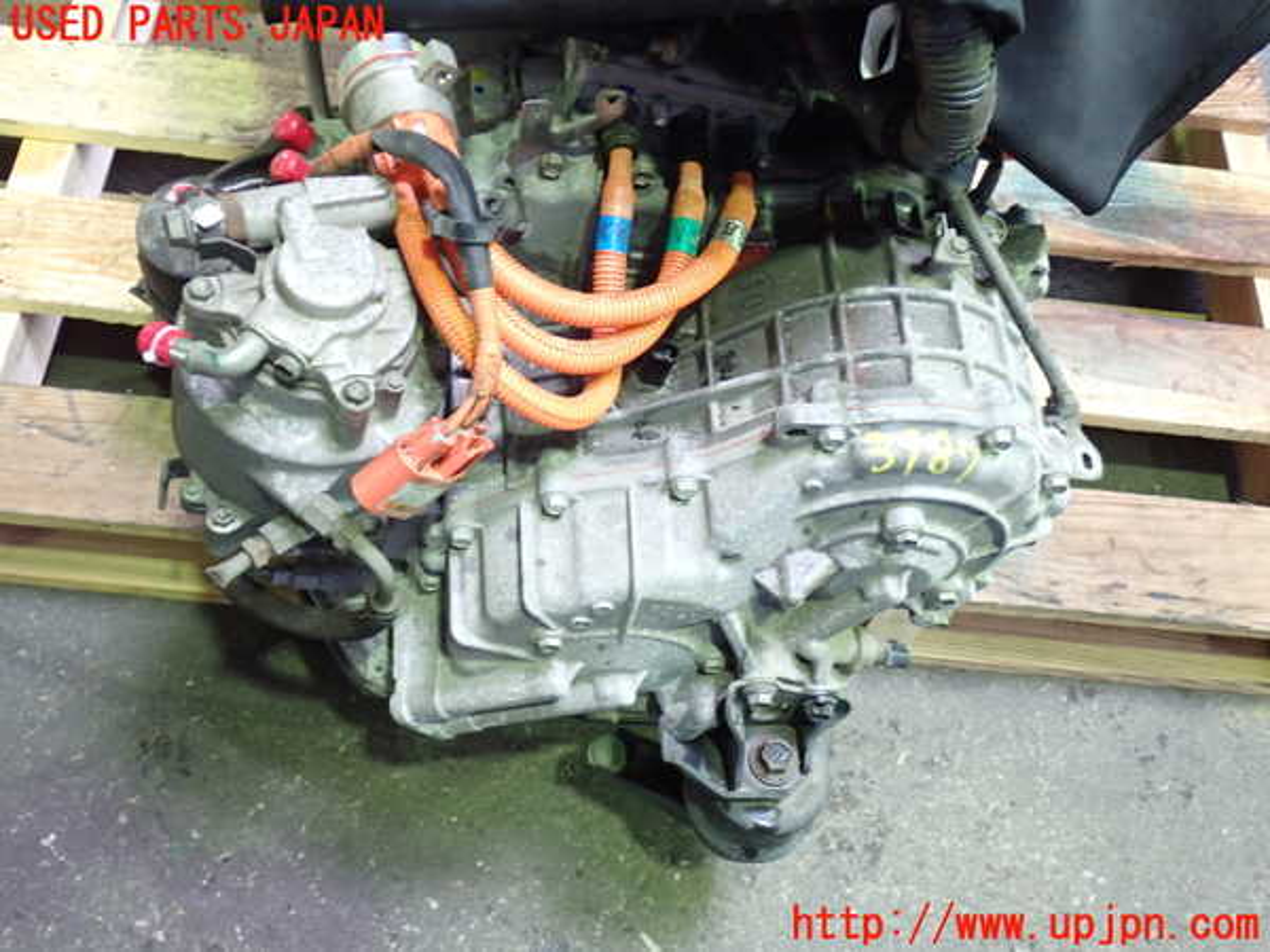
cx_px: 635
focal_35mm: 38
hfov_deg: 49.0
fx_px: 1394
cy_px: 476
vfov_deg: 37.7
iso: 800
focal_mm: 6.83
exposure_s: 1/25
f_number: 2.7
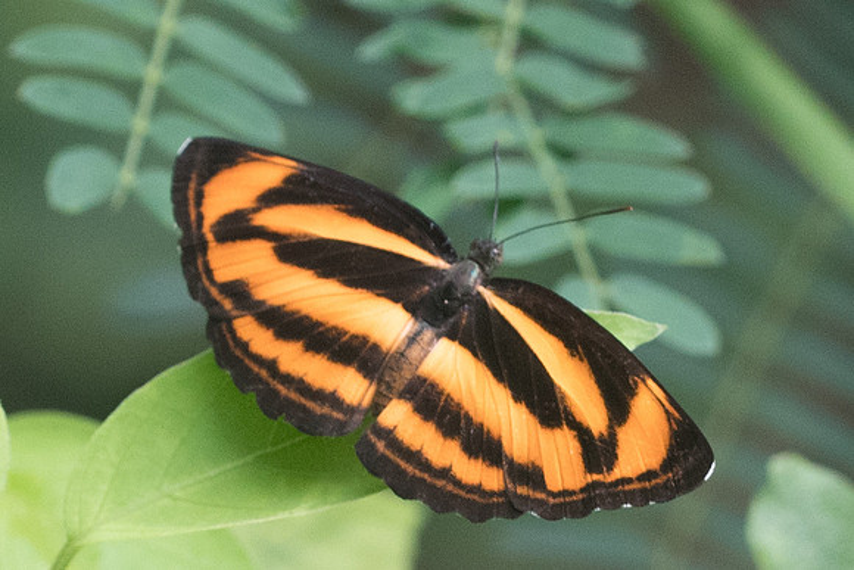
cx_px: 601
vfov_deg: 1.3
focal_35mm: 1054
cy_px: 381
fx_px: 25007
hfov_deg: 2.0
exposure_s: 1/640
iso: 800
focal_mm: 150
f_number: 5.6
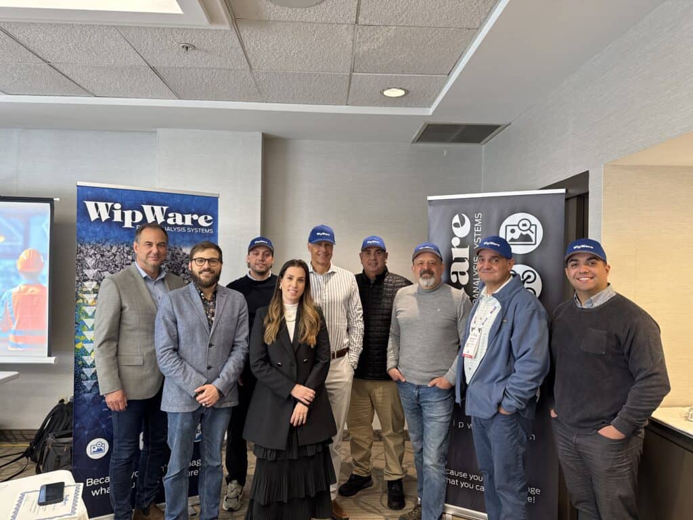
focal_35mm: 24
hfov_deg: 71.6
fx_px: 480
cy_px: 260
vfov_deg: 56.8
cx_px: 346
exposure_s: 1/60
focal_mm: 6.76
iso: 200
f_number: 1.78
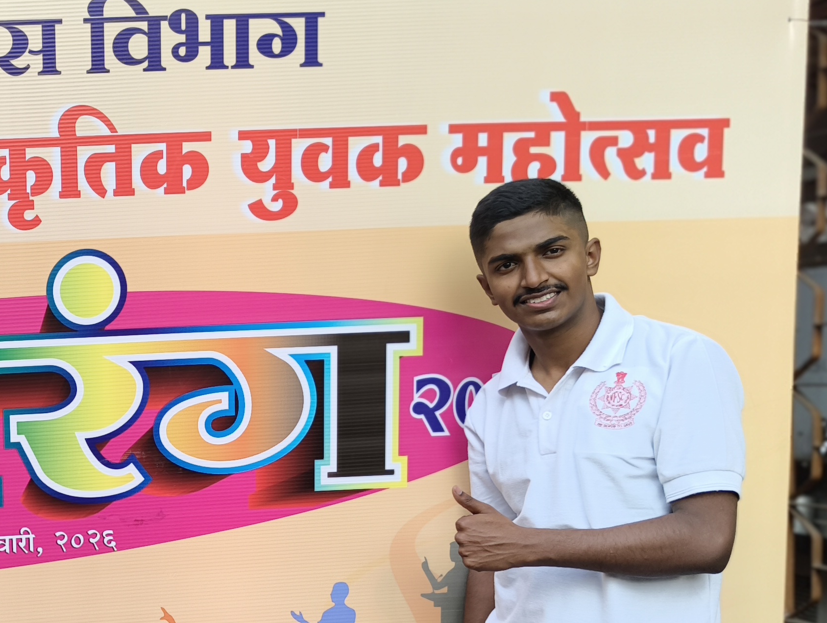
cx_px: 6
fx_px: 1388
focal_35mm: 58
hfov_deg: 30.9
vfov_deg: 24.8
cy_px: 522
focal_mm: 5.56
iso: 100
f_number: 1.87
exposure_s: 1/260
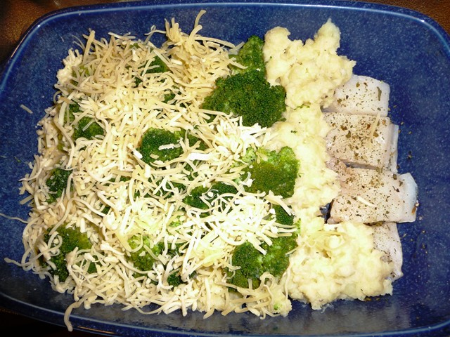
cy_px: 168
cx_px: 225
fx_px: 364
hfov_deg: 63.4
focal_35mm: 28
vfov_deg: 49.7
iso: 100
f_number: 3.3
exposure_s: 1/30
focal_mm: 4.7
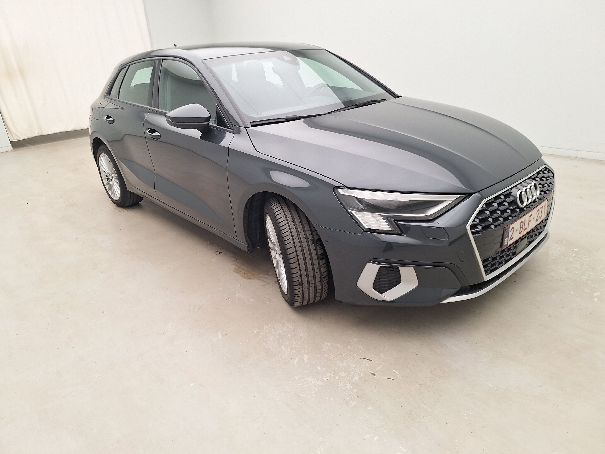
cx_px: 302
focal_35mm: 23
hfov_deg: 73.9
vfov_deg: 58.9
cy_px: 227
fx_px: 402
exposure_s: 1/100
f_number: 1.8
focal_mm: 5.54
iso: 64
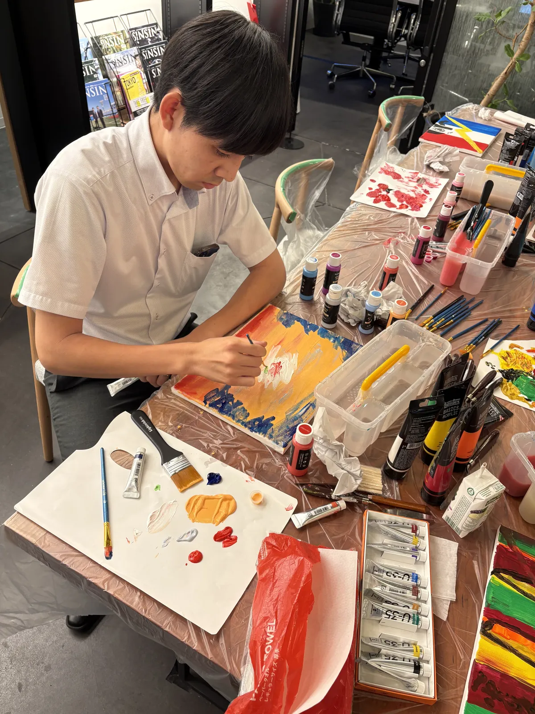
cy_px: 357
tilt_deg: -41.4
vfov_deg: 67.3
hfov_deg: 53.1
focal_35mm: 26
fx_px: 536
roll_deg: -6.3
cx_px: 268
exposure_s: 1/50
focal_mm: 5.96
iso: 100
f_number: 1.6
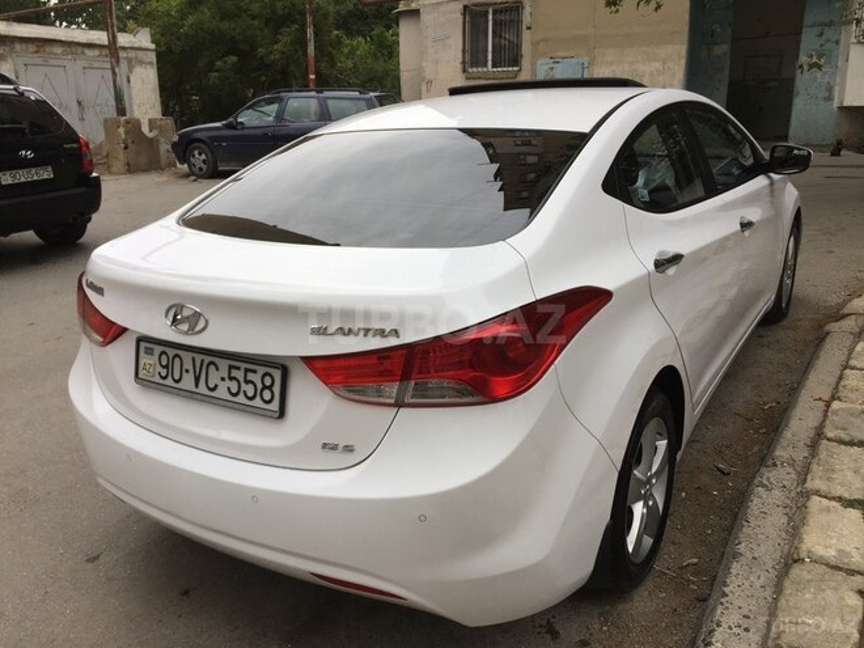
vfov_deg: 48.2
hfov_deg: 61.7
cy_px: 324
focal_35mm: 29
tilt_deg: -13.8
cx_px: 432
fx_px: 724
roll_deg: +0.1
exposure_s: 1/182
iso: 32
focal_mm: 4.15
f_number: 2.2
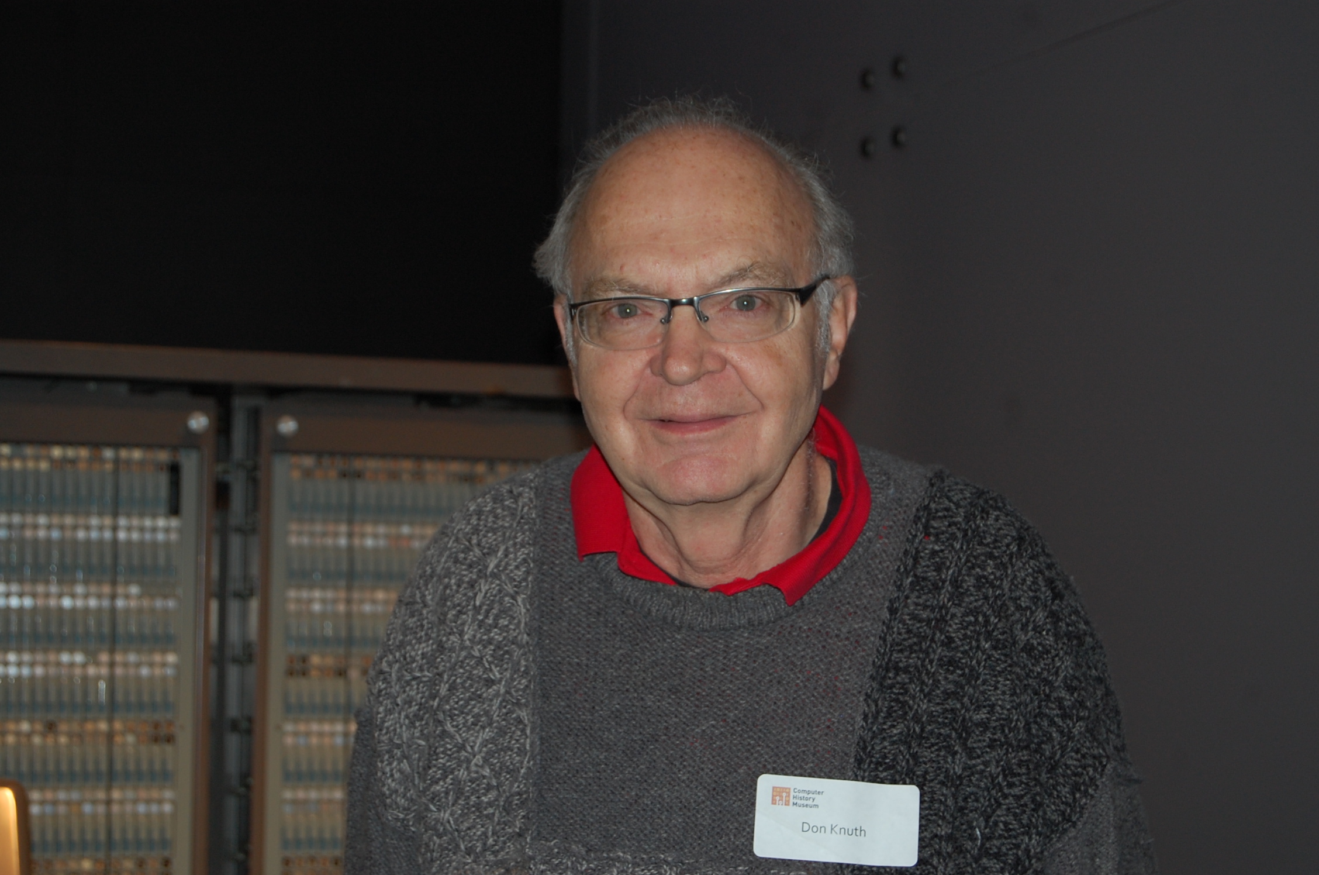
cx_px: 660
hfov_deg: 24.7
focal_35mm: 82
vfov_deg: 16.5
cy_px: 438
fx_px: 3018
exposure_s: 1/60
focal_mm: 55
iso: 400
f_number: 5.6
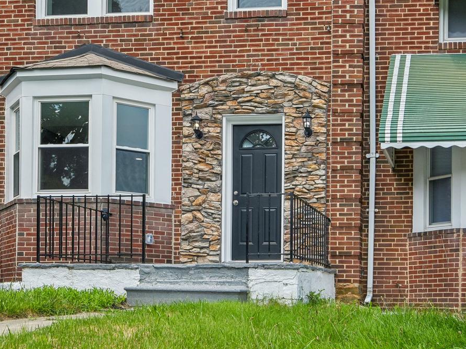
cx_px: 108
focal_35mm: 50
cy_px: 115
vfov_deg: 28.9
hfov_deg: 37.1
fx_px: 673
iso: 400
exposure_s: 1/1250
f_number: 8
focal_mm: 32
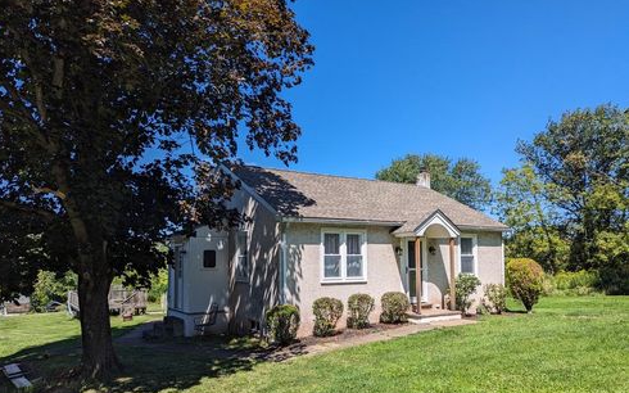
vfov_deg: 47.3
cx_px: 309
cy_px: 238
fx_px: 446
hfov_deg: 70.4
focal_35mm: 26
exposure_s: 1/2096
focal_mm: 6.81
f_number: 1.85
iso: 43
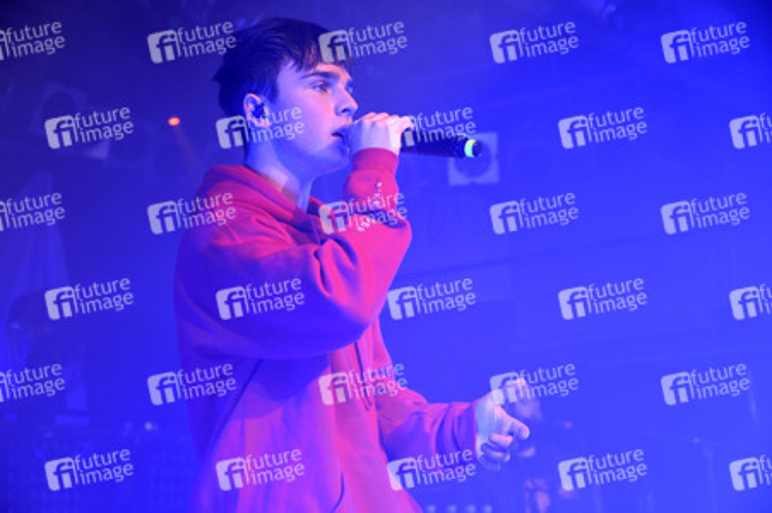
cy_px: 256
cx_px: 386
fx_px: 2121
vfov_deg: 13.8
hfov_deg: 20.6
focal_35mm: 99
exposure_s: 1/200
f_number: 5
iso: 1000
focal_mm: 66
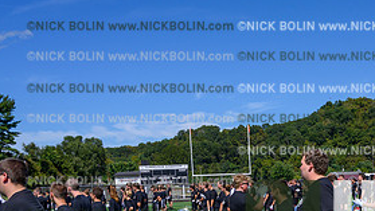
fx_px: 617
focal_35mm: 62
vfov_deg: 18.5
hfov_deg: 32.1
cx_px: 340
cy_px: 244
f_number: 8
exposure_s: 1/500
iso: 160
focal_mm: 28.5
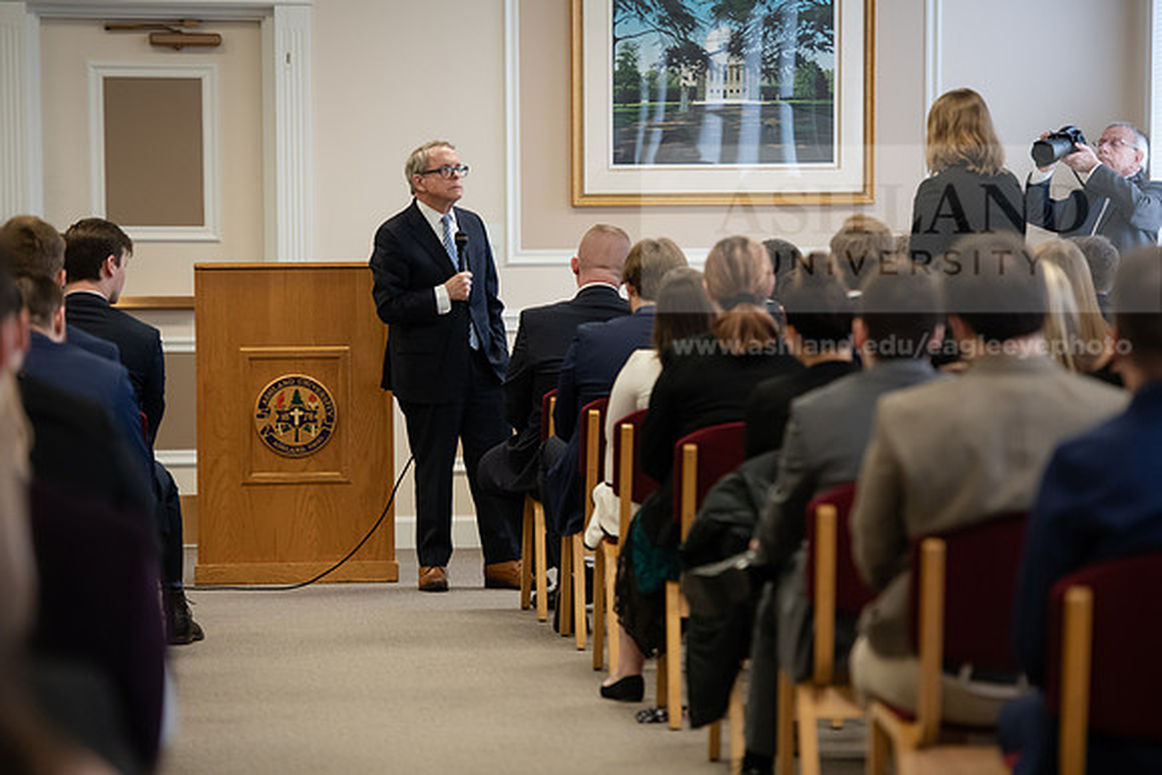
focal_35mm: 150
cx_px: 581
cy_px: 388
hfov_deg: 13.7
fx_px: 4843
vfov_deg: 9.2
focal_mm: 150
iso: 1250
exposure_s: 1/200
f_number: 3.2
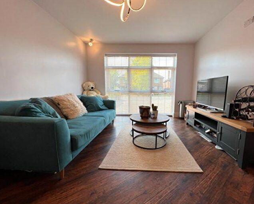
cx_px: 140
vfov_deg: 88.0
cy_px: 104
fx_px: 105
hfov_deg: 100.3
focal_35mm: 14
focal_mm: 1.57
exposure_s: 1/100
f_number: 1.8
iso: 40
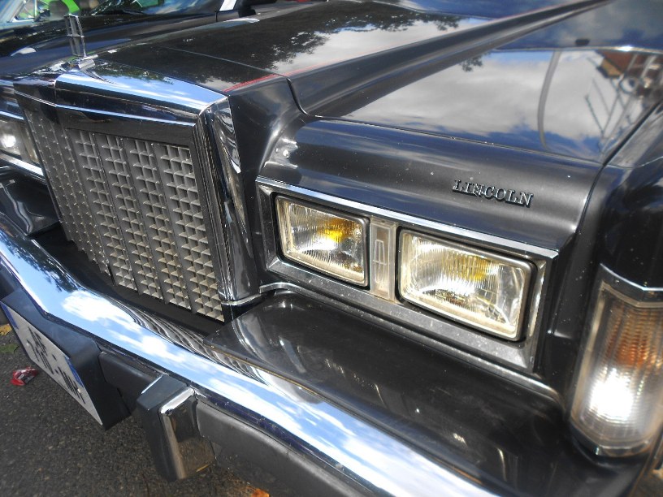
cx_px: 332
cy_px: 248
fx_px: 498
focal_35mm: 26
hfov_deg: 67.3
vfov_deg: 53.1
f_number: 3.2
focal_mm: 4.6
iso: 80
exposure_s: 1/250
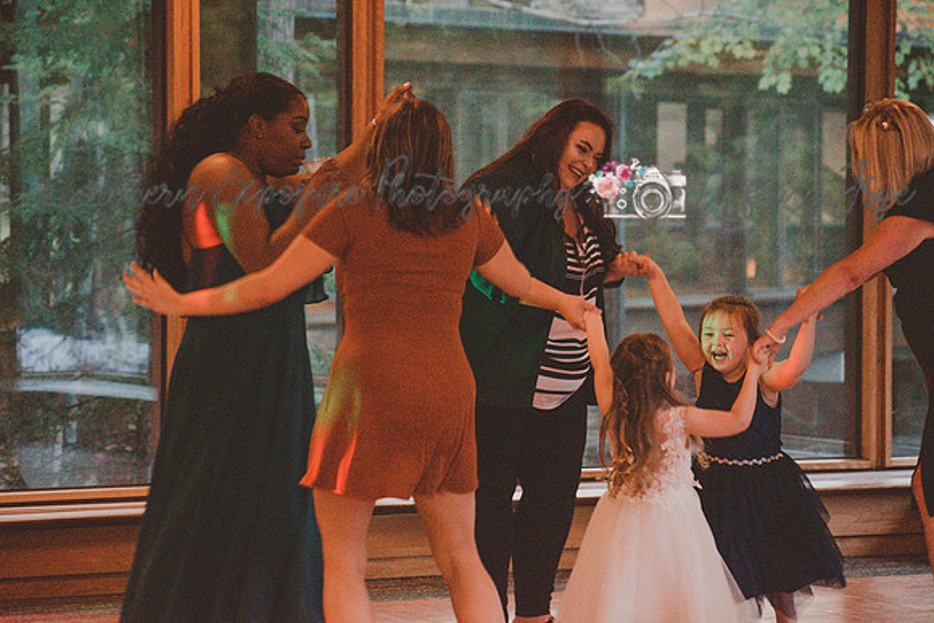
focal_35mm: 165
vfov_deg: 8.3
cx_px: 467
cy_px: 312
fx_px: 4282
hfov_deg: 12.4
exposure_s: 1/60
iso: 5600
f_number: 4.8
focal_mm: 110
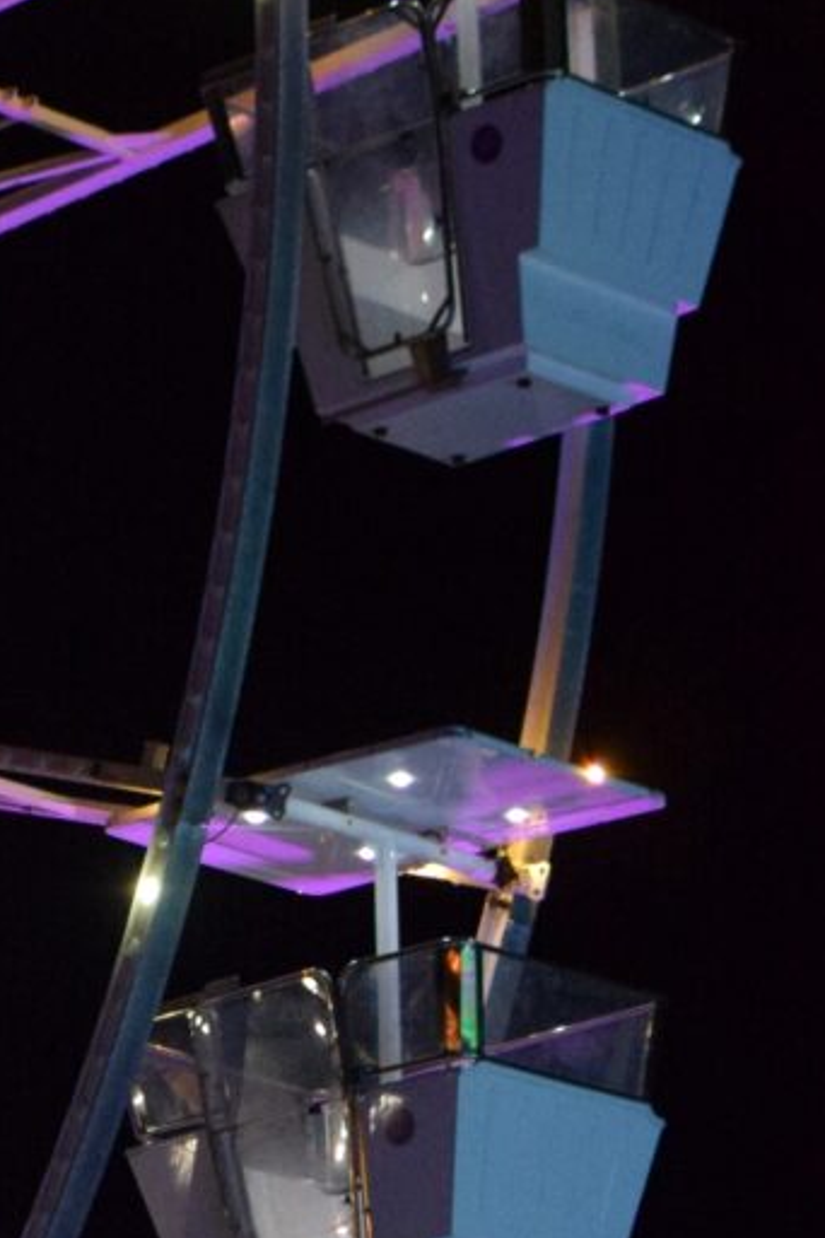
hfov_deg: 6.0
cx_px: -895
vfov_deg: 9.3
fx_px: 7600
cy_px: 1115
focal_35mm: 221
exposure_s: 1/500
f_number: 2
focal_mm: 35
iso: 1800
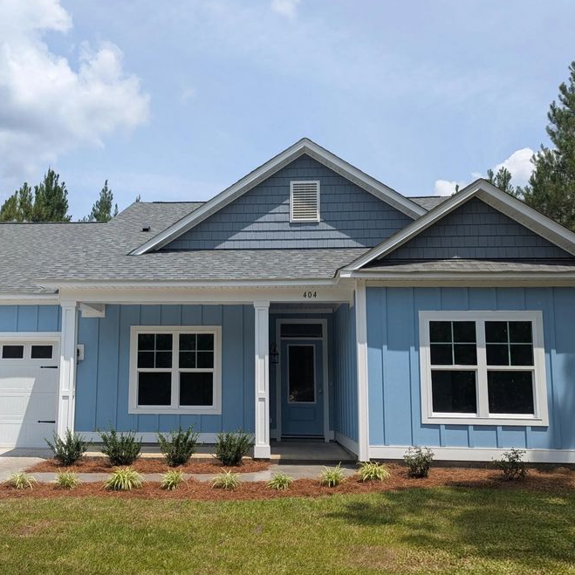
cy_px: 314
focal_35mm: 33
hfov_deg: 49.3
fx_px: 620
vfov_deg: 49.7
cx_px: 215
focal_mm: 6.81
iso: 46
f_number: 1.85
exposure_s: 1/2513
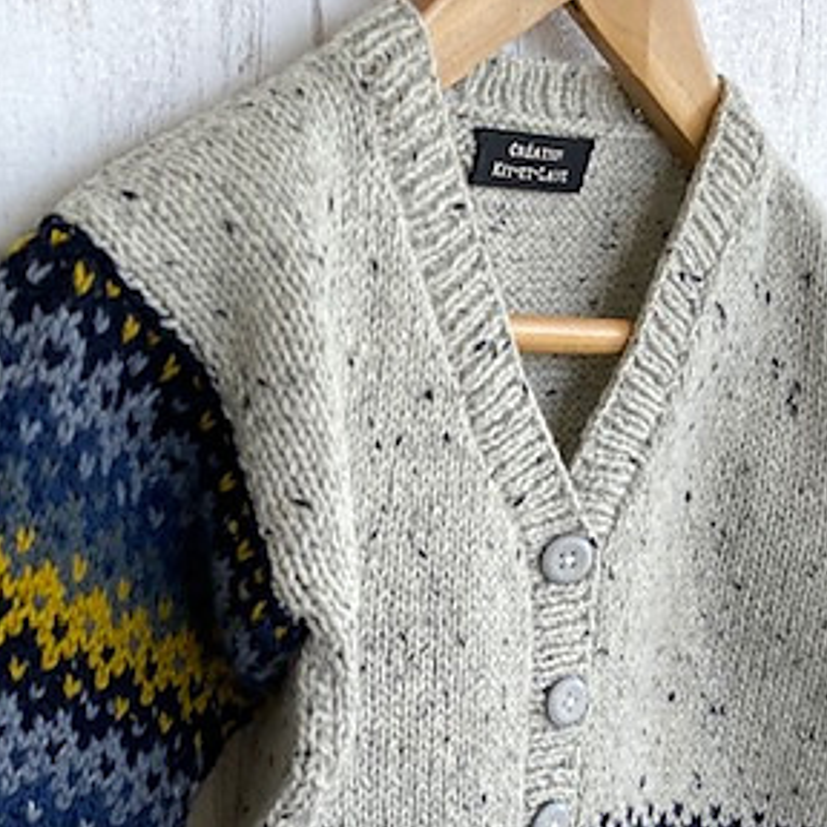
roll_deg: +1.9
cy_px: 583
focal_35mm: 51
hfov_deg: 33.2
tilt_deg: -15.6
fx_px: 1378
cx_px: 304
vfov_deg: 33.0
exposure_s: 1/426
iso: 32
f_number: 1.8
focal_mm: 4.25
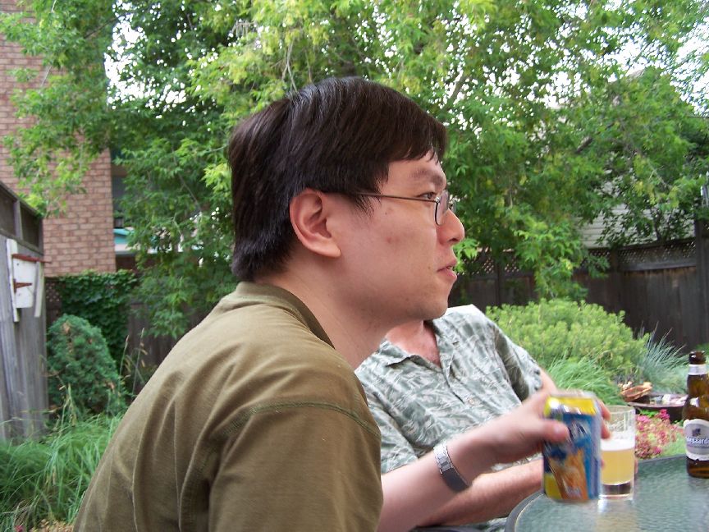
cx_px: 354
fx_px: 778
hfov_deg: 49.0
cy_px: 266
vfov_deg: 37.7
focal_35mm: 38
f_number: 2.8
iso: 80
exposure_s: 1/60
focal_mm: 6.3
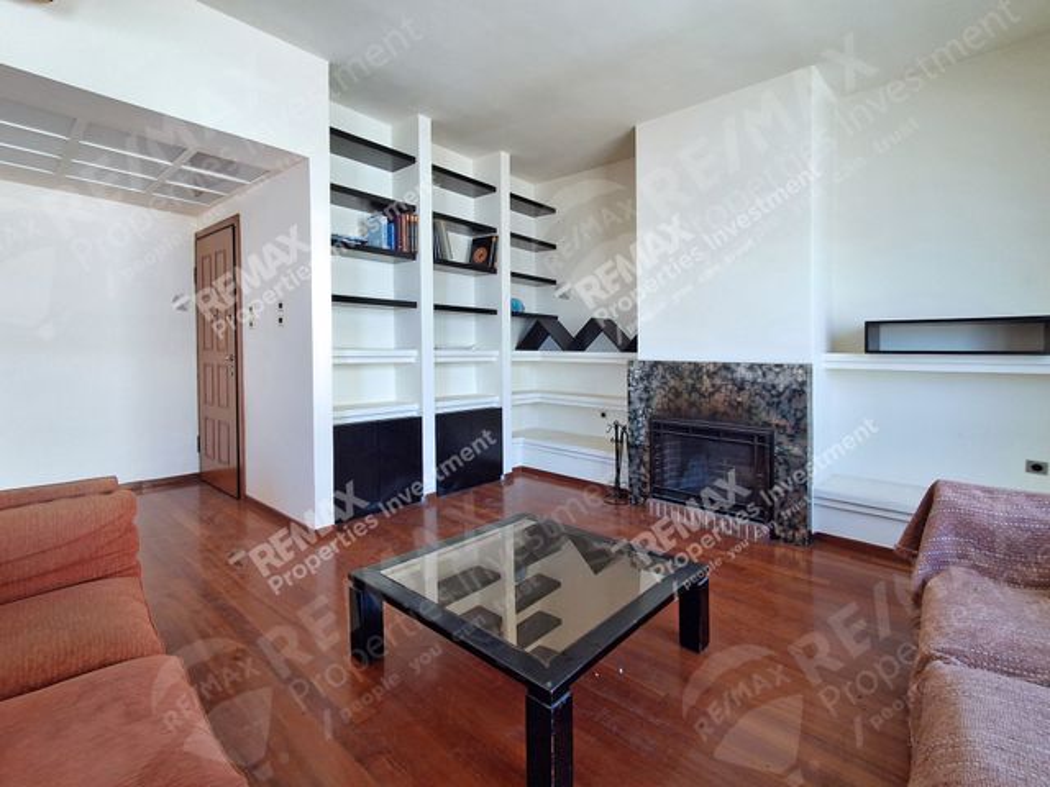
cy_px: 394
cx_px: 525
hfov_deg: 94.5
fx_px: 485
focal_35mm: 16
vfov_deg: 78.1
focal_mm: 1.64
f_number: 2.2
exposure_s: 1/50
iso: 100
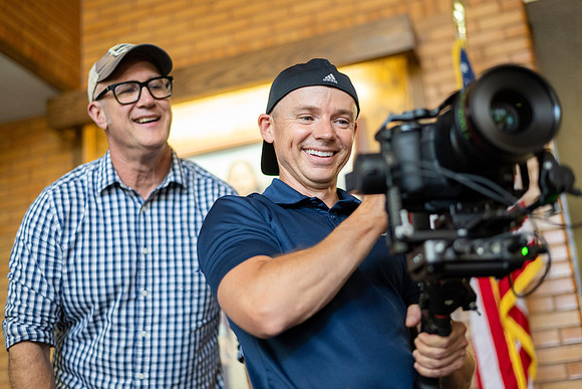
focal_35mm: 50
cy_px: 194
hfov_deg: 39.6
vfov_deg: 27.0
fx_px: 808
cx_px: 291
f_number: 1.8
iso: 1000
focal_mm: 50
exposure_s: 1/200
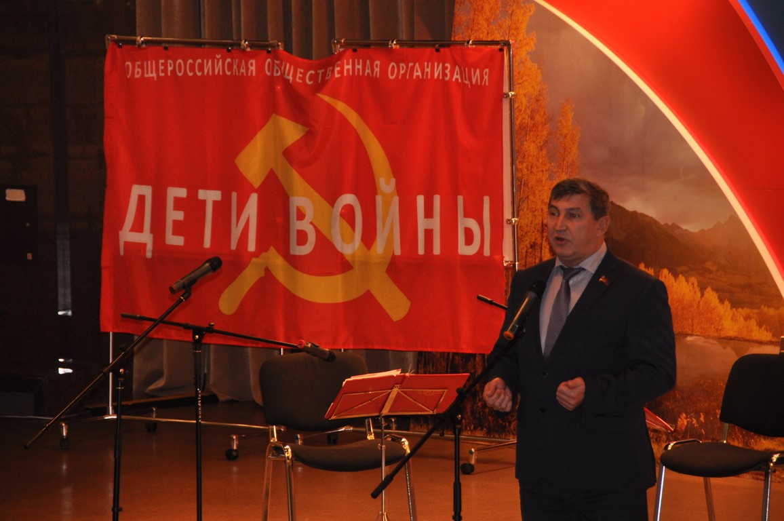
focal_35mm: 195
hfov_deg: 10.6
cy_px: 260
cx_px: 392
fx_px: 4242
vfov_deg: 7.0
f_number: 5.6
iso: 800
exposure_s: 1/60
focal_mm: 130
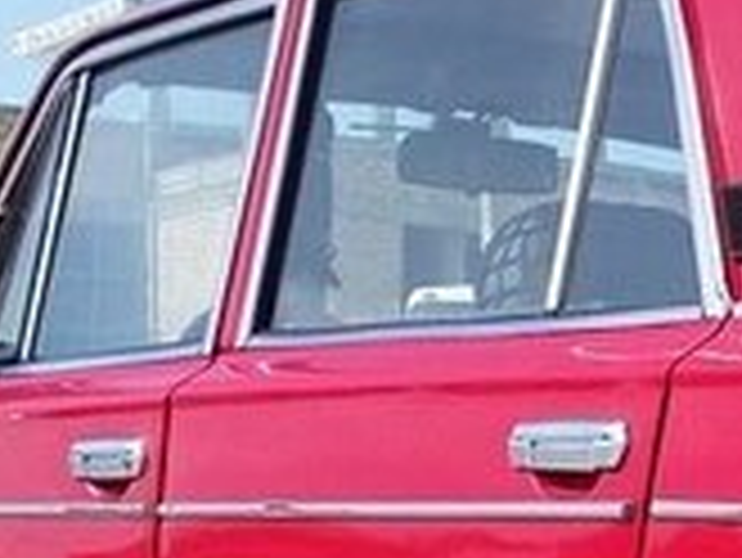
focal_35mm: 124
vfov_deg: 11.6
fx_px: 2660
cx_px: 890
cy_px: 740
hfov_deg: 15.3
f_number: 2.2
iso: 40
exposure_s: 1/1330
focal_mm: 3.3
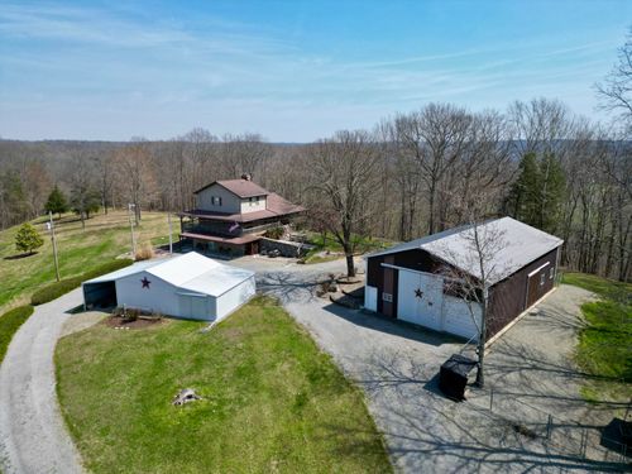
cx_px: 316
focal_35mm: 24
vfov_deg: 56.8
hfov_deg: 71.6
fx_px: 438
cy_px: 237
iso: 120
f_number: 1.7
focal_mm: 6.72
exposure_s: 1/3000
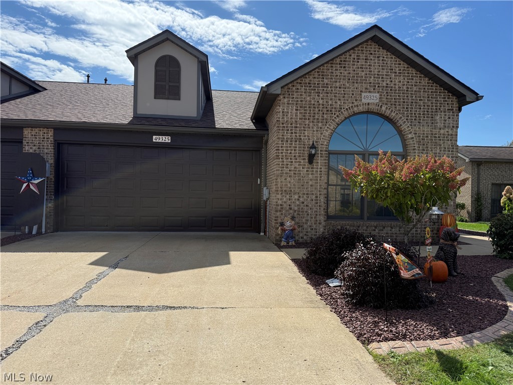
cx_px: 256
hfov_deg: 71.6
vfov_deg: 56.8
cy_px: 192
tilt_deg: +0.1
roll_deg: -1.2
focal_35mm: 24
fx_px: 356
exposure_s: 1/7353
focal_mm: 6.76
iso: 125
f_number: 1.78
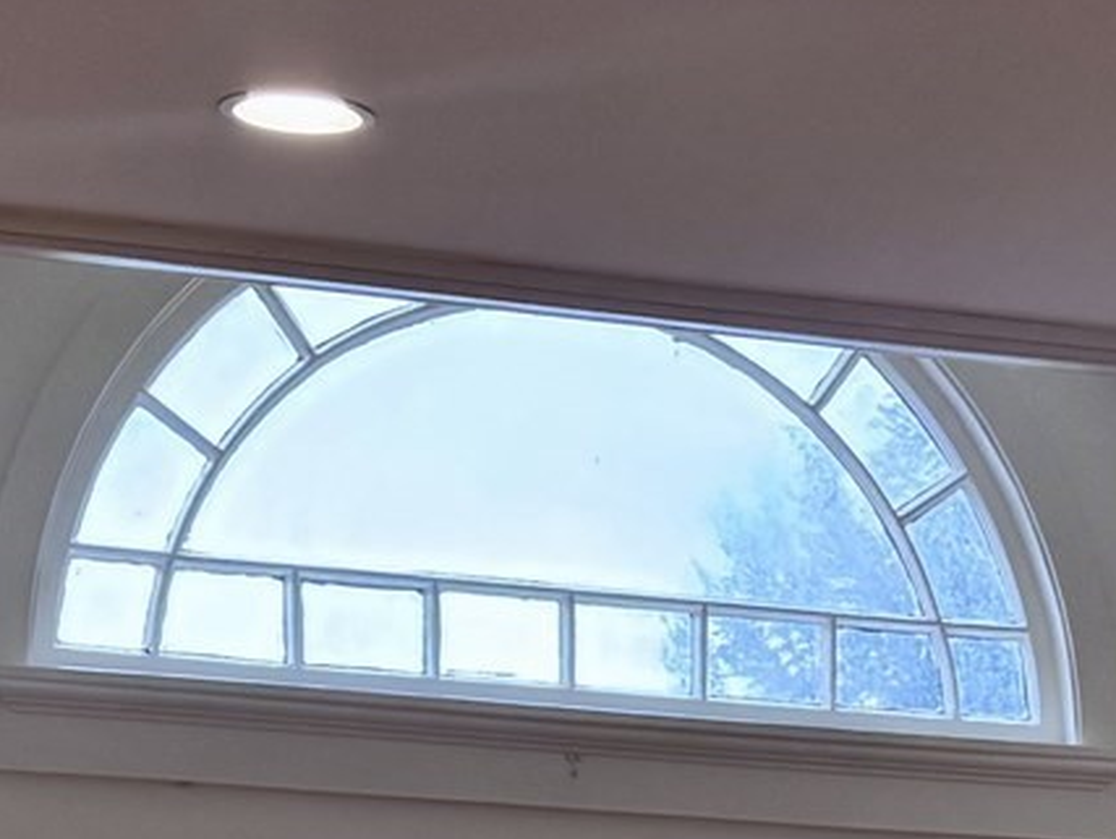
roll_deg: -1.6
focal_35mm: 115
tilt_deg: -11.4
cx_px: 1124
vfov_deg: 11.2
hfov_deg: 16.7
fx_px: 3711
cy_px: 1892
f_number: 1.78
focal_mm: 6.76
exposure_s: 1/60
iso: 125
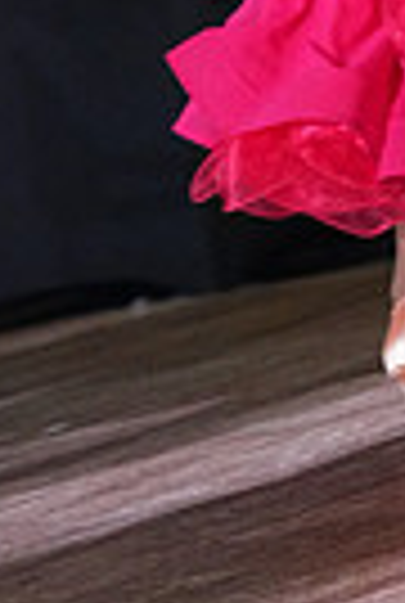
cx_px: 416
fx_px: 14152
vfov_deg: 2.4
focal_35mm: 843
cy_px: -644
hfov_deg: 1.6
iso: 6400
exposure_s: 1/400
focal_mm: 195
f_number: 4
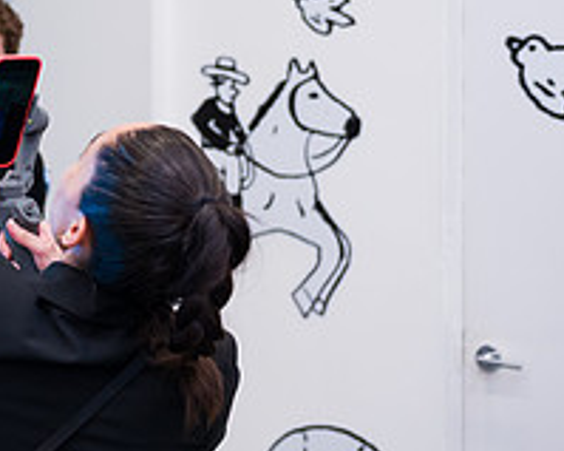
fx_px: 1552
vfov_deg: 16.5
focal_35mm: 93
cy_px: 136
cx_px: -51
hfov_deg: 19.7
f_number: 3.2
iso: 1600
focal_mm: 34
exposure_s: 1/200
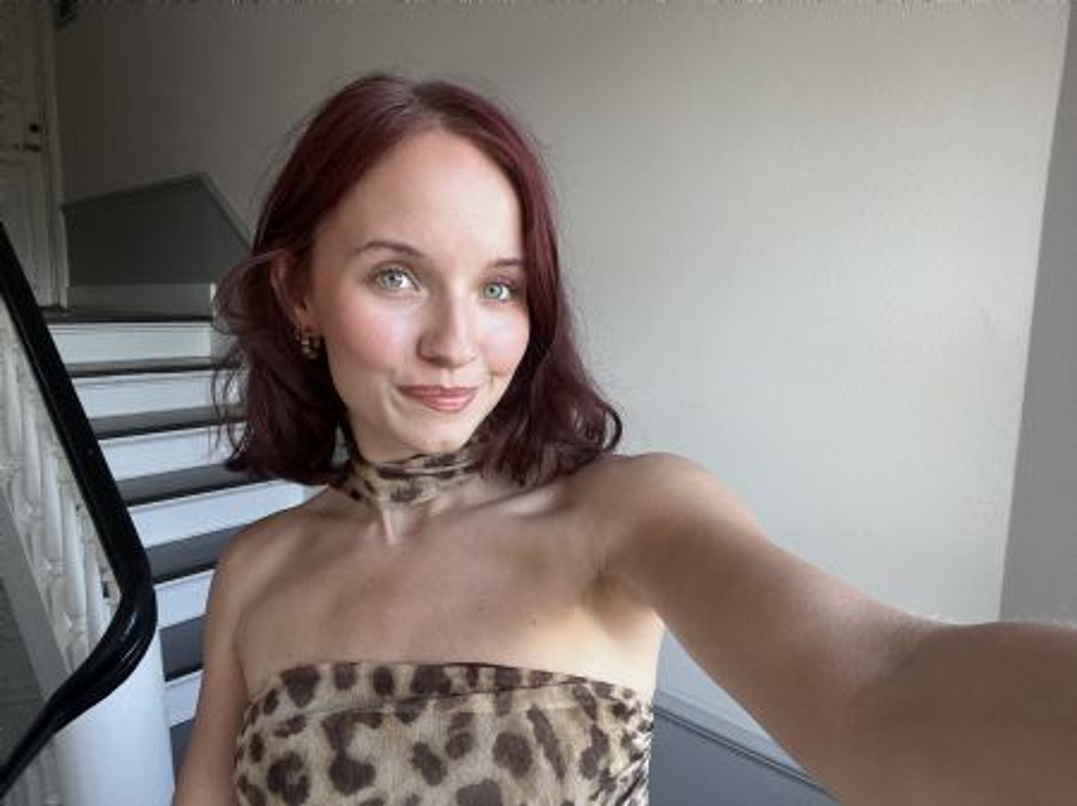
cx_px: 538
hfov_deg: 74.0
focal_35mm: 23
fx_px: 715
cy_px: 403
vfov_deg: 58.8
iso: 100
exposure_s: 1/60
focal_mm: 2.71
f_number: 2.2
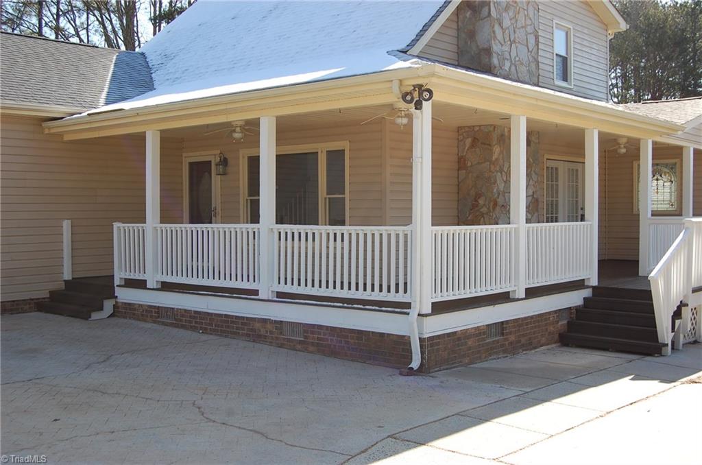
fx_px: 759
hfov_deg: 49.6
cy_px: 232
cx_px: 351
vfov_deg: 34.1
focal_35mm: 39
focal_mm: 26
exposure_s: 1/250
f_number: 8
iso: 200
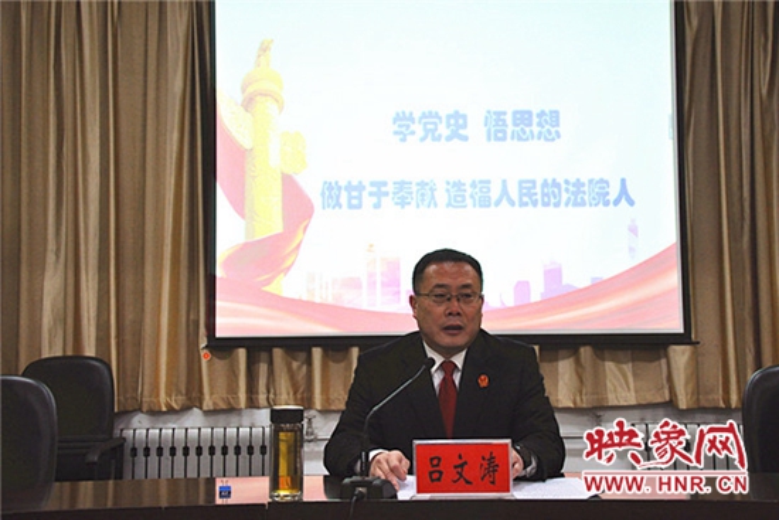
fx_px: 974
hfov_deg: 43.6
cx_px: 390
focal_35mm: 45
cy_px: 260
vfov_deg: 29.9
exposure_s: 1/60
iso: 640
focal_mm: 30
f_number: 4.2
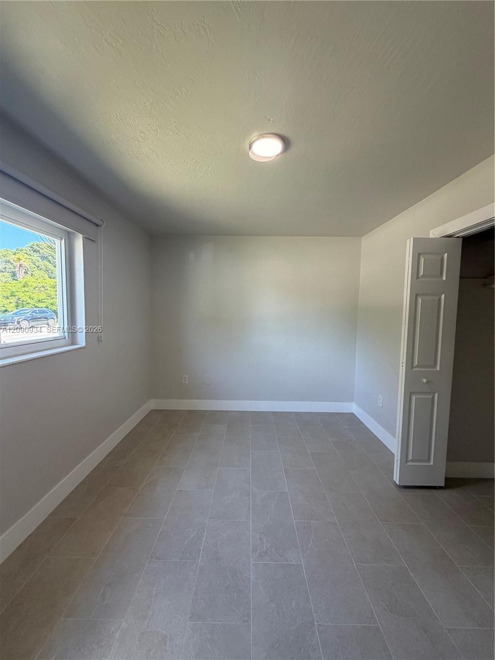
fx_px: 267
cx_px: 248
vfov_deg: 102.1
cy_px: 330
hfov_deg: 85.7
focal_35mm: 14
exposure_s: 1/121
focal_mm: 2.22
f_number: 2.2
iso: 160
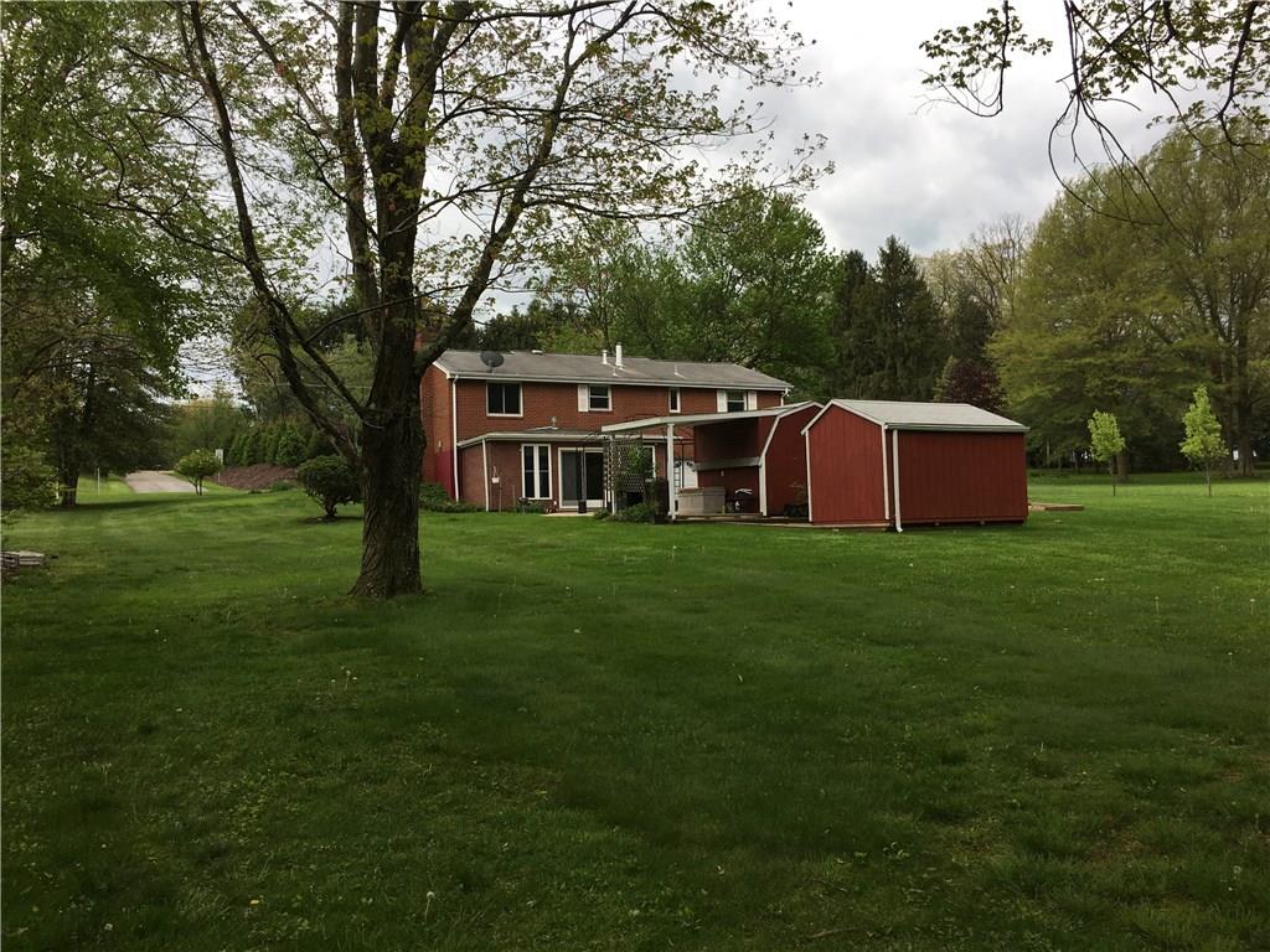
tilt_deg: +3.9
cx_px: 635
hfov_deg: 61.7
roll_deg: +1.5
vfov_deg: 48.2
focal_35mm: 29
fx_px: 1064
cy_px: 476
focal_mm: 4.15
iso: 25
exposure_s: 1/319
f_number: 2.2
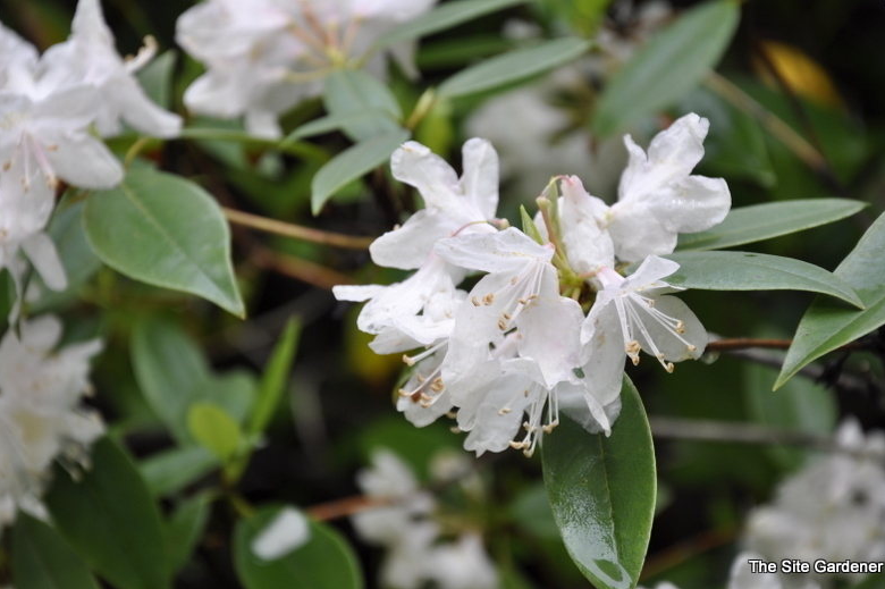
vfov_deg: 8.5
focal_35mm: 162
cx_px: 452
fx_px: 3968
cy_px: 293
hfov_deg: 12.7
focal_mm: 105
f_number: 7.1
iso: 200
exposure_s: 1/200
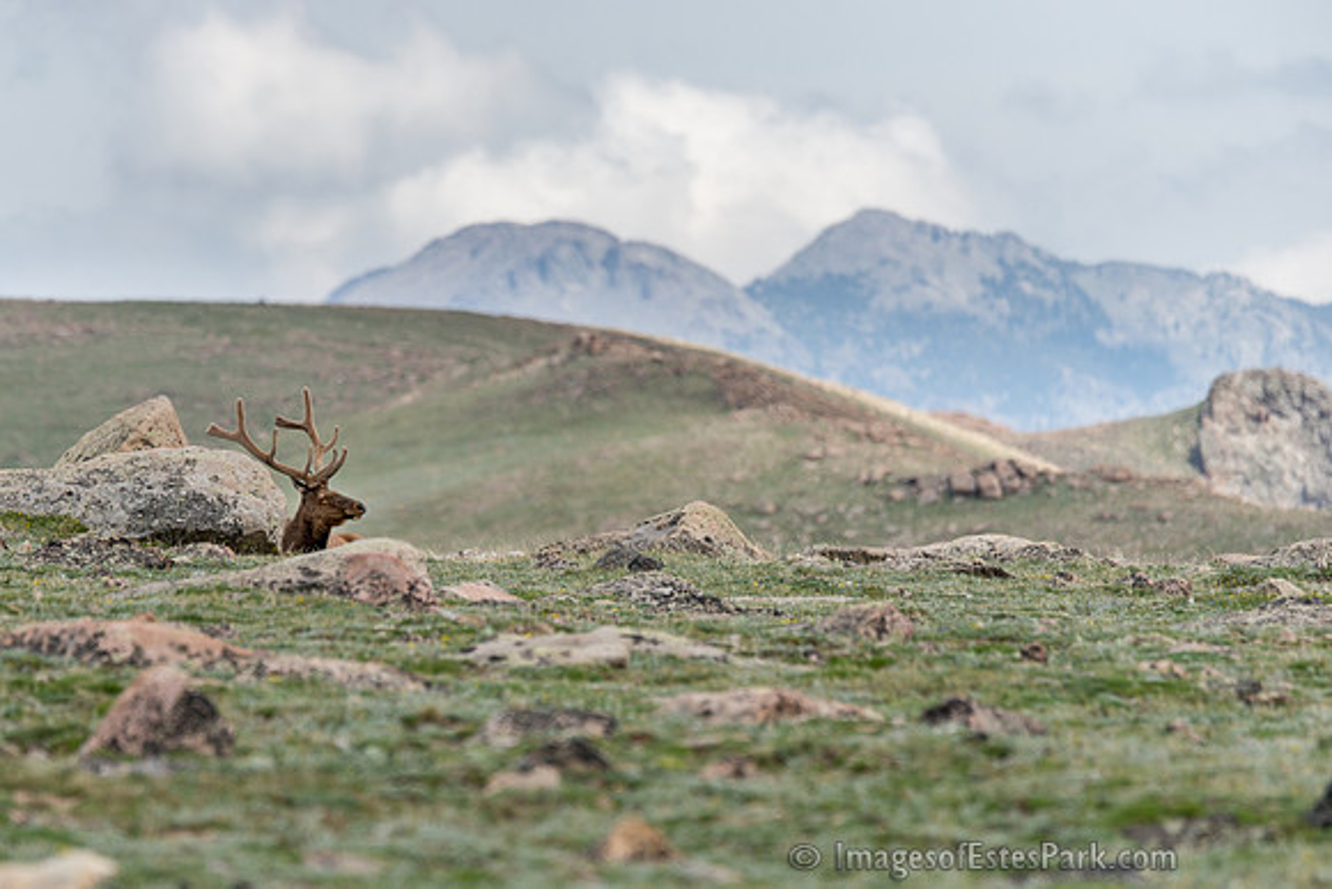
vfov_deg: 3.4
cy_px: 444
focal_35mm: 400
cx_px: 666
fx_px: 14803
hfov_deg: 5.2
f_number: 5.6
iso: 200
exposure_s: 1/640
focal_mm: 400
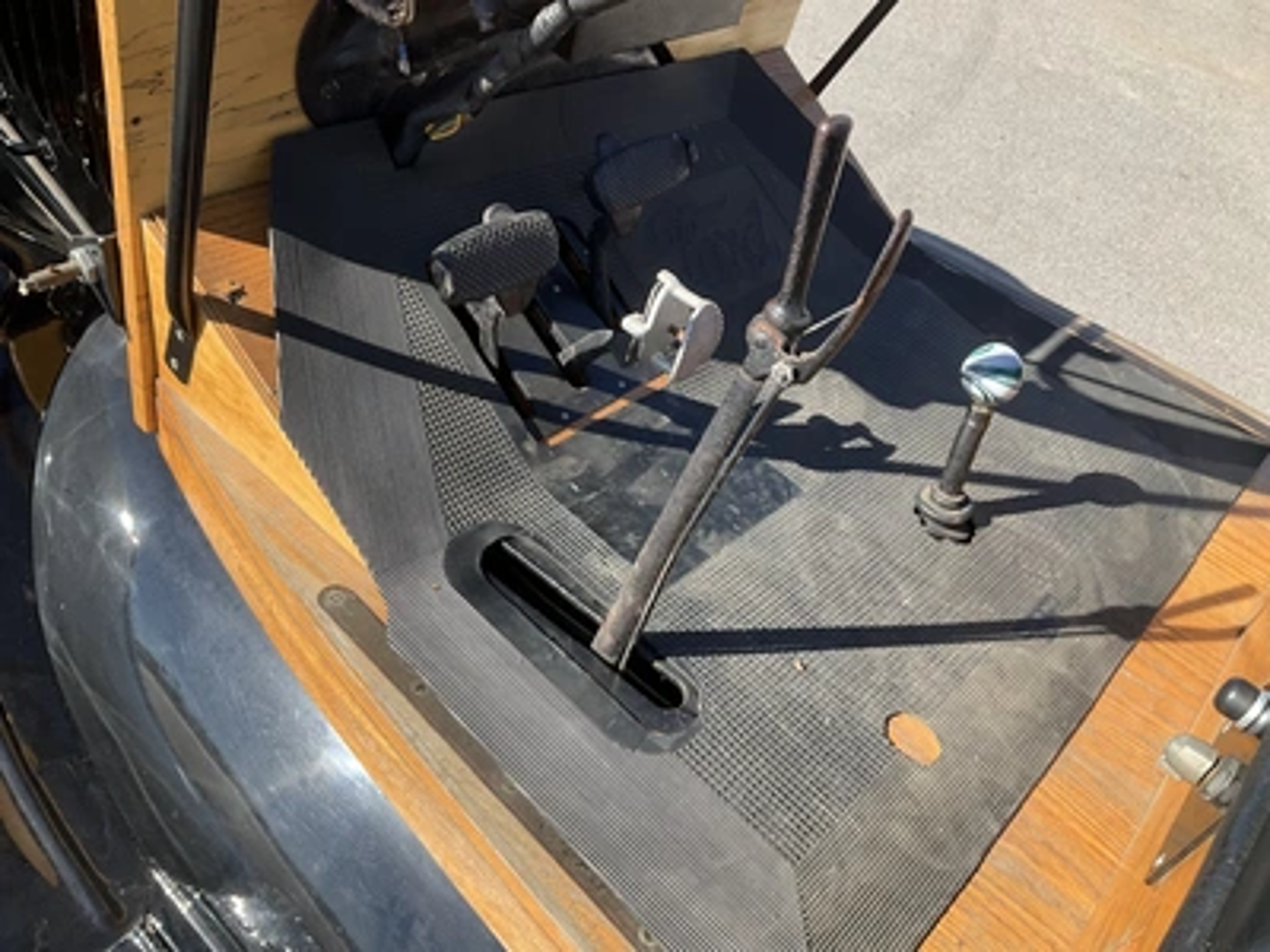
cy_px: 476
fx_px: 1064
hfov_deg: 61.7
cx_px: 635
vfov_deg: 48.2
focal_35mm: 29
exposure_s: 1/770
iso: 25
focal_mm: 3
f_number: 1.8
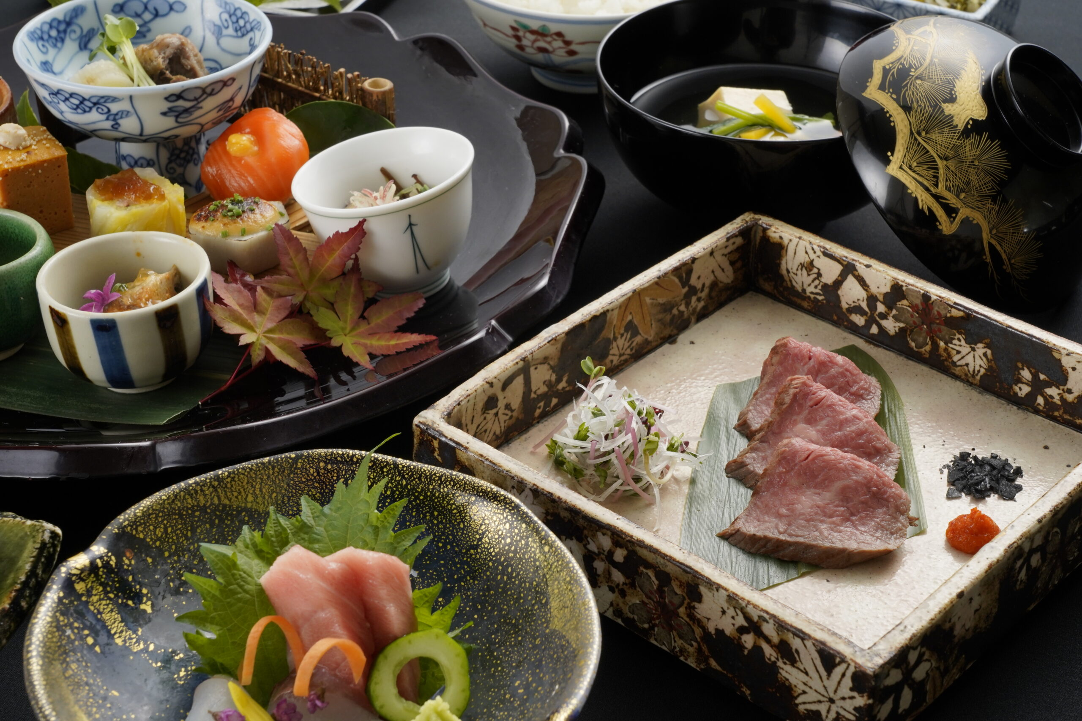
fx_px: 1893
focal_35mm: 63
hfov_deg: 31.9
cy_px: 360
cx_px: 541
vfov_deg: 21.6
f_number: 20
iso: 800
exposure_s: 1/125
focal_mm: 63
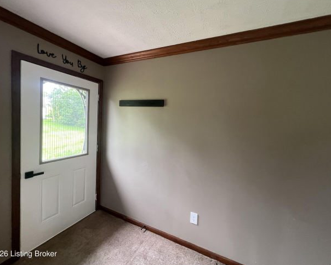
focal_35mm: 14
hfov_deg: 100.7
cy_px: 129
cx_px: 167
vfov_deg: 88.0
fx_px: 137
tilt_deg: -3.6
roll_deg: -3.7
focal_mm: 1.57
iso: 320
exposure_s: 1/60
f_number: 1.8
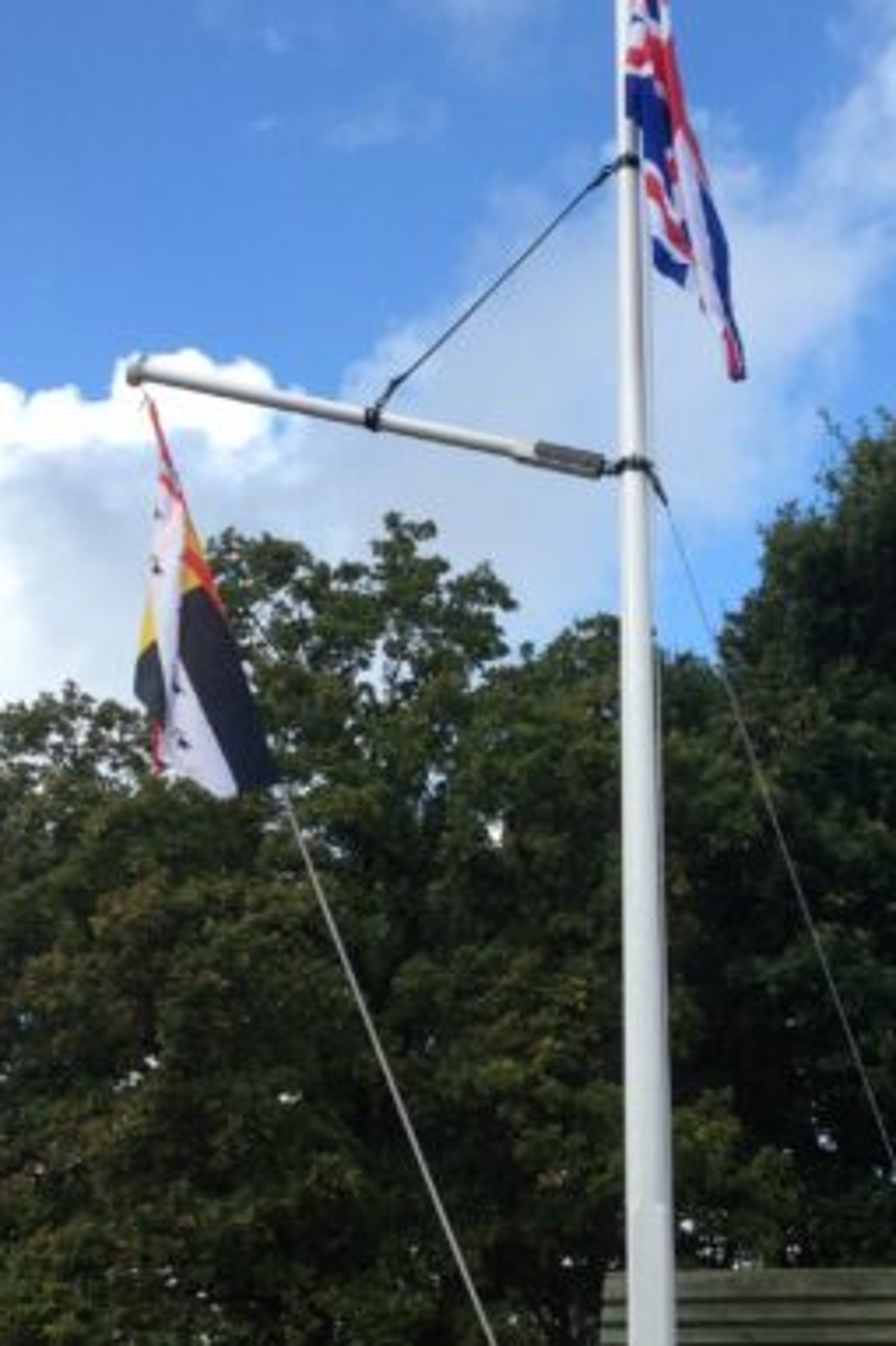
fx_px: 2130
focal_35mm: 57
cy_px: 594
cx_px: 590
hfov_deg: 23.7
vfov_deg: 35.0
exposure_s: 1/717
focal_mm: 4.28
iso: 50
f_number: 2.4
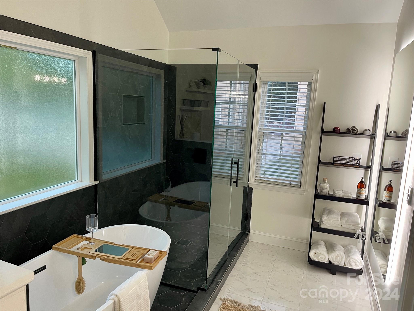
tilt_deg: -11.0
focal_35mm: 25
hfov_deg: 69.4
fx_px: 299
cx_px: 207
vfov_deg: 54.9
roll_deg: -2.0
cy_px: 156
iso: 125
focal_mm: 5.1
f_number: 1.6
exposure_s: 1/60
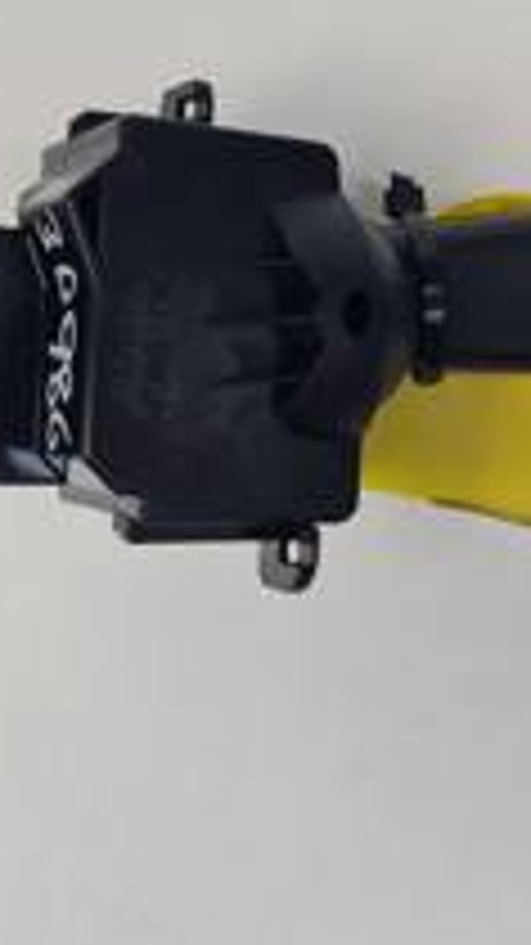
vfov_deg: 38.0
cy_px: 302
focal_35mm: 54
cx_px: 544
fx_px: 1353
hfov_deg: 21.4
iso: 50
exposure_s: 1/278
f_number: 1.8
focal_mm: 5.4
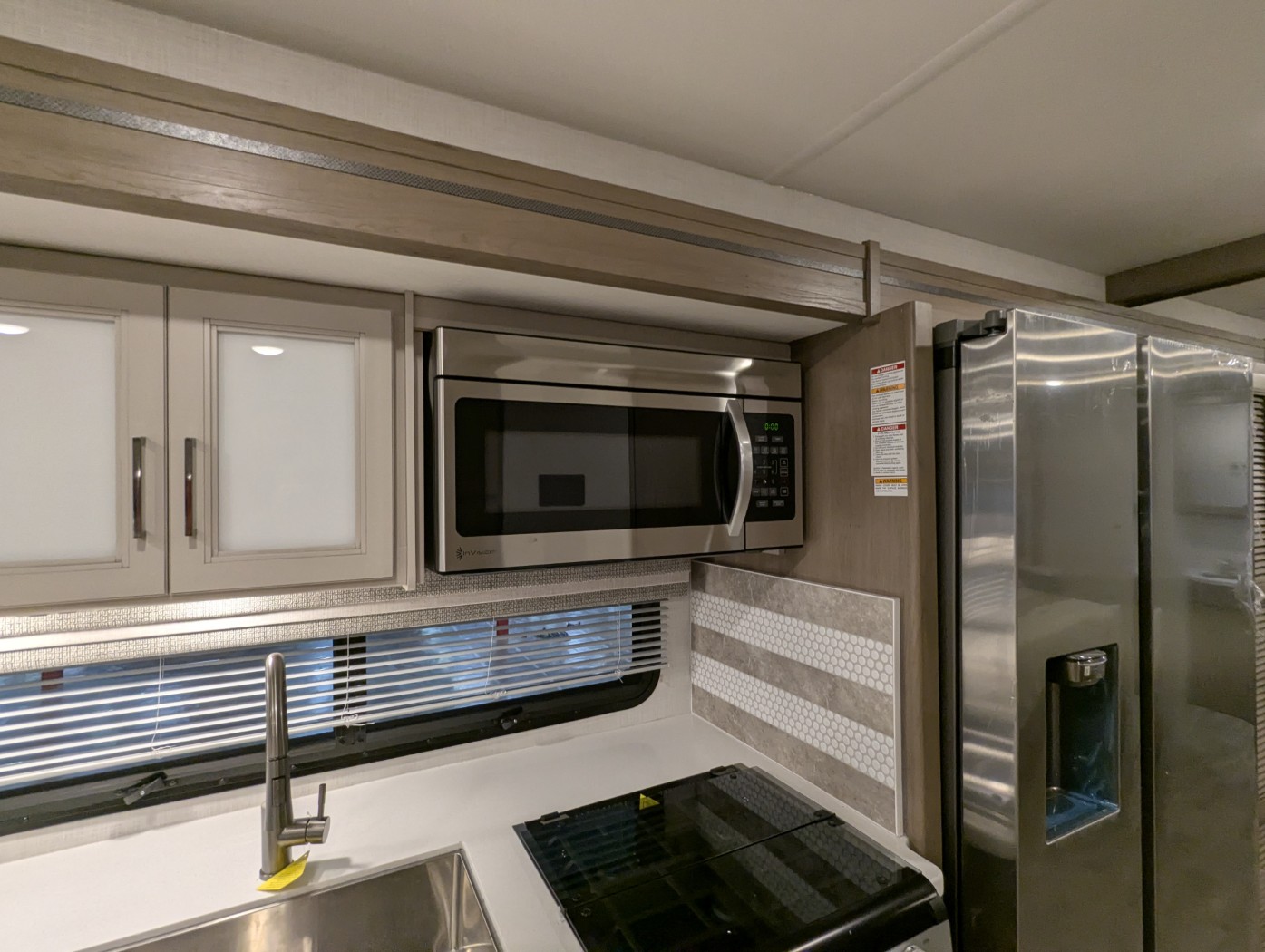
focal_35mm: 16
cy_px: 476
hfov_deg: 94.4
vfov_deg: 78.2
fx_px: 585
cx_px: 632
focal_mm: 2.35
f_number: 2.2
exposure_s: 1/91.9
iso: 194
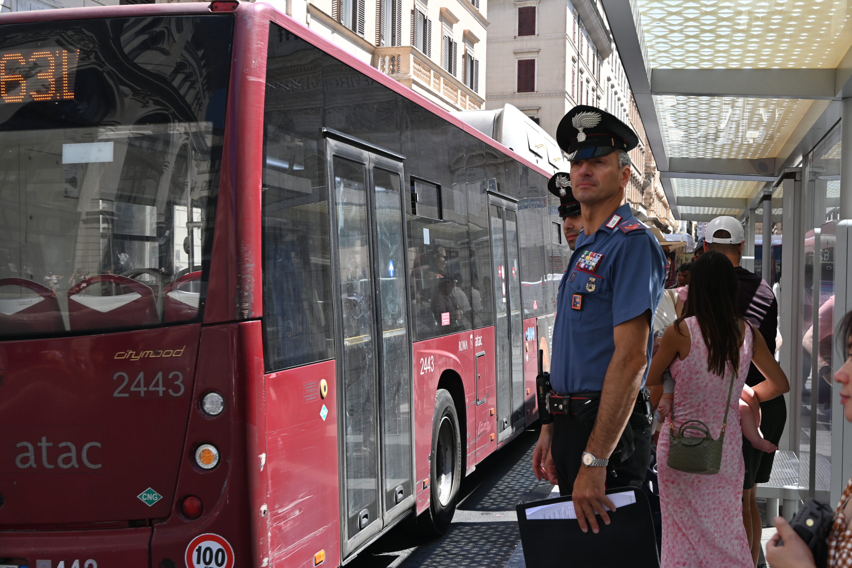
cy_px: 284
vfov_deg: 28.9
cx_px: 426
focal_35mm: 46
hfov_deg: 42.3
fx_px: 1100
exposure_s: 1/250
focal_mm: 31
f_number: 5.6
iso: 125
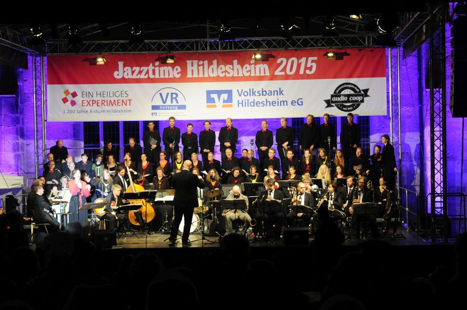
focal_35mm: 72
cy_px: 155
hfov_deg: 28.1
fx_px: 933
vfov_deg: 18.9
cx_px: 234
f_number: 4.5
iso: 2500
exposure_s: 1/80
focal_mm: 48
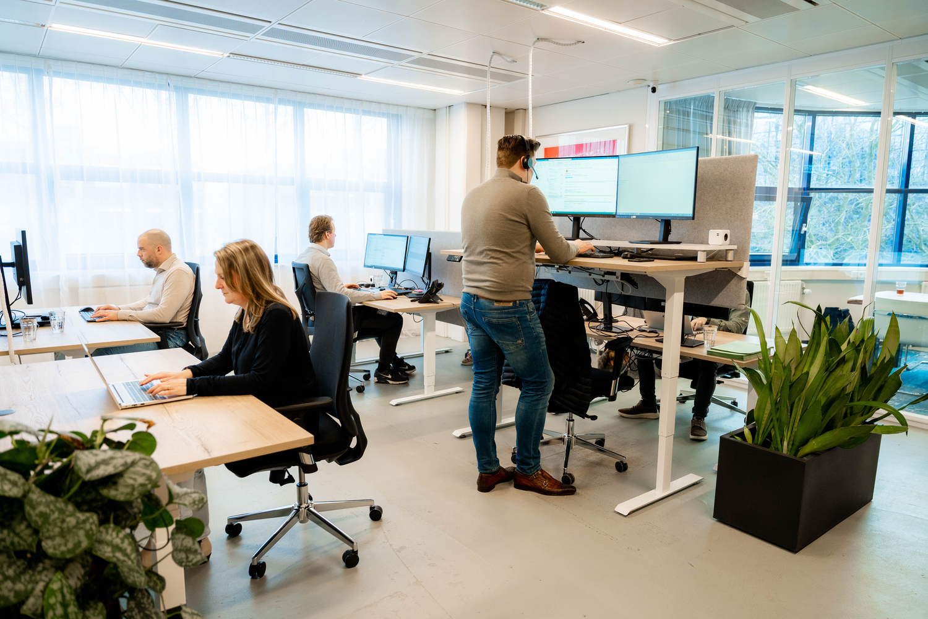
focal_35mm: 24
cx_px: 464
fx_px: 619
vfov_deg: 53.1
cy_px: 310
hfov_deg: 73.7
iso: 800
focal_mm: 24
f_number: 3.2
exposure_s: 1/125
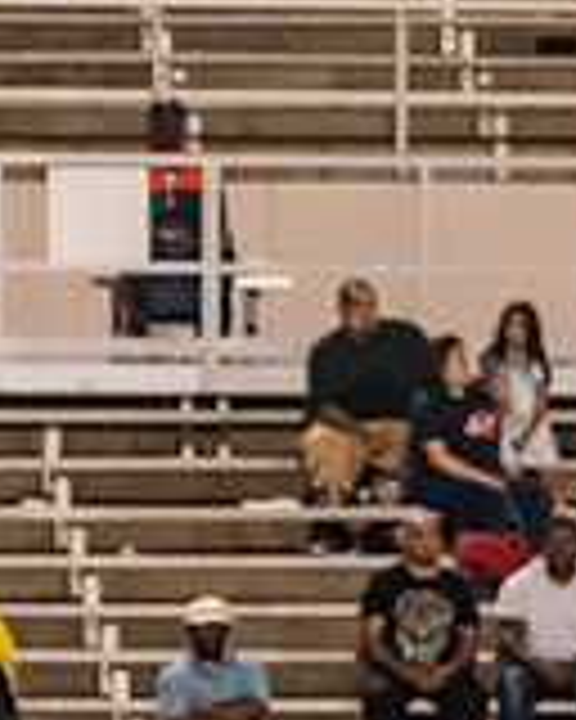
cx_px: 685
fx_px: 15492
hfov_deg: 2.1
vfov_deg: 2.7
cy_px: 859
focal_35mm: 727
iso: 6400
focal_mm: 150
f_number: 5.6
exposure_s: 1/750
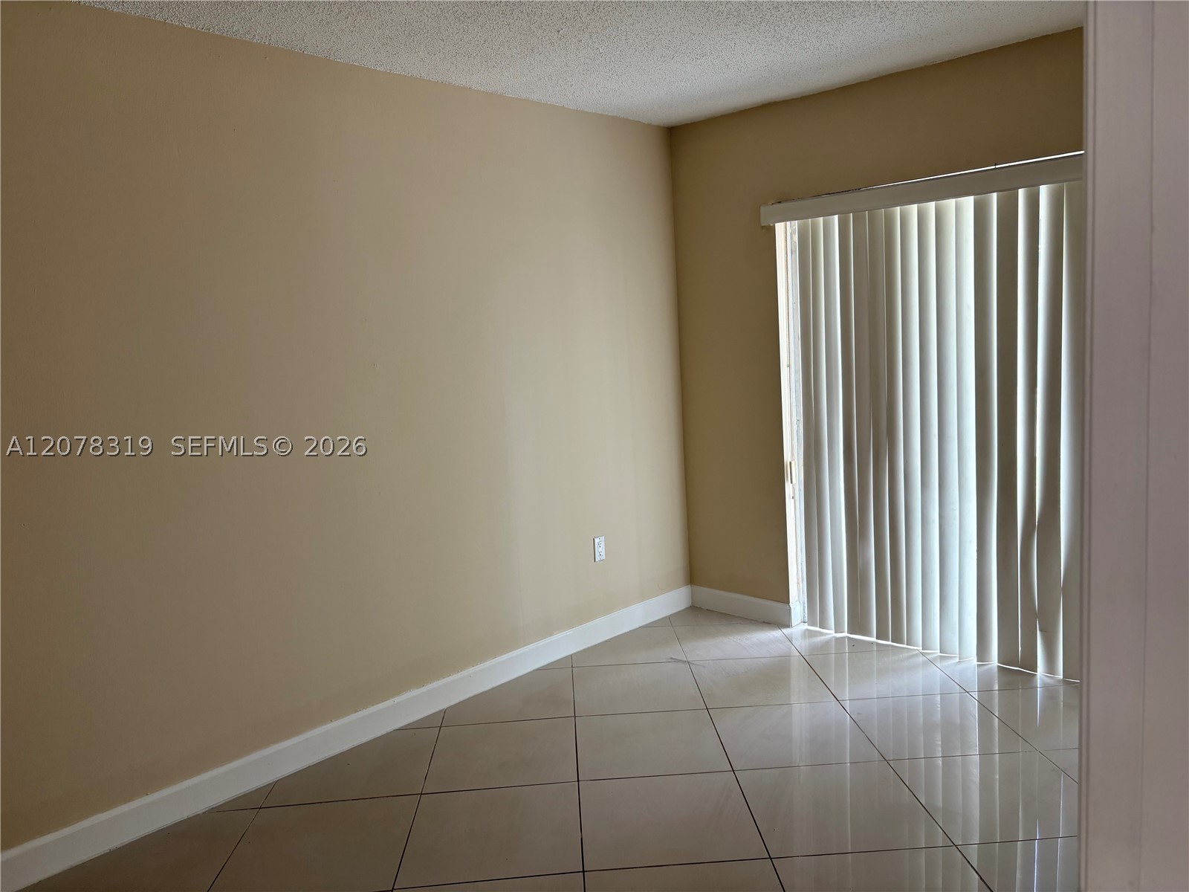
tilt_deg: -5.7
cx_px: 594
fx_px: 893
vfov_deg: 53.1
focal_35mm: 26
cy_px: 446
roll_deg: +3.2
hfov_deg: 67.3
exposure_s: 1/122
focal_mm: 5.96
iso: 100
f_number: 1.6
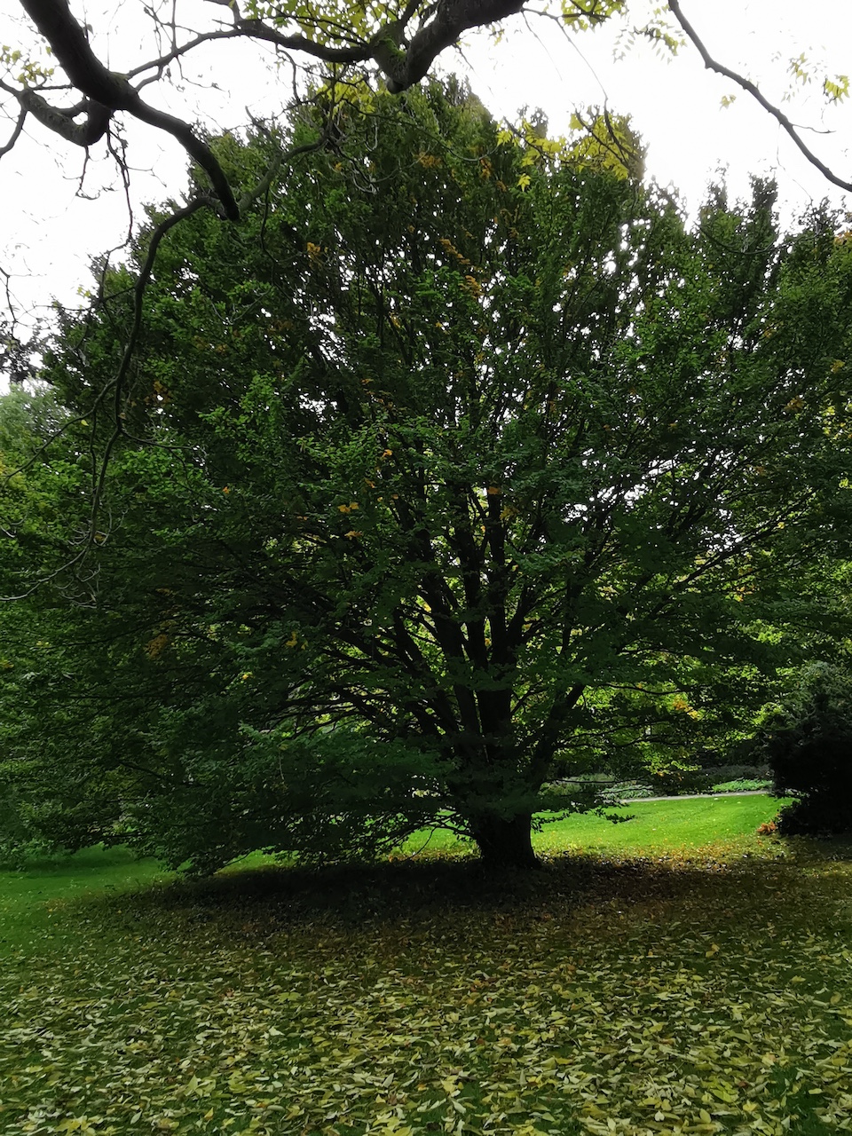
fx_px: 1116
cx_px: 426
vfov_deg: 54.0
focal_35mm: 34
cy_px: 568
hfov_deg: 41.8
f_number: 2.2
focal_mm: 2.26
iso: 50
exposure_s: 1/411
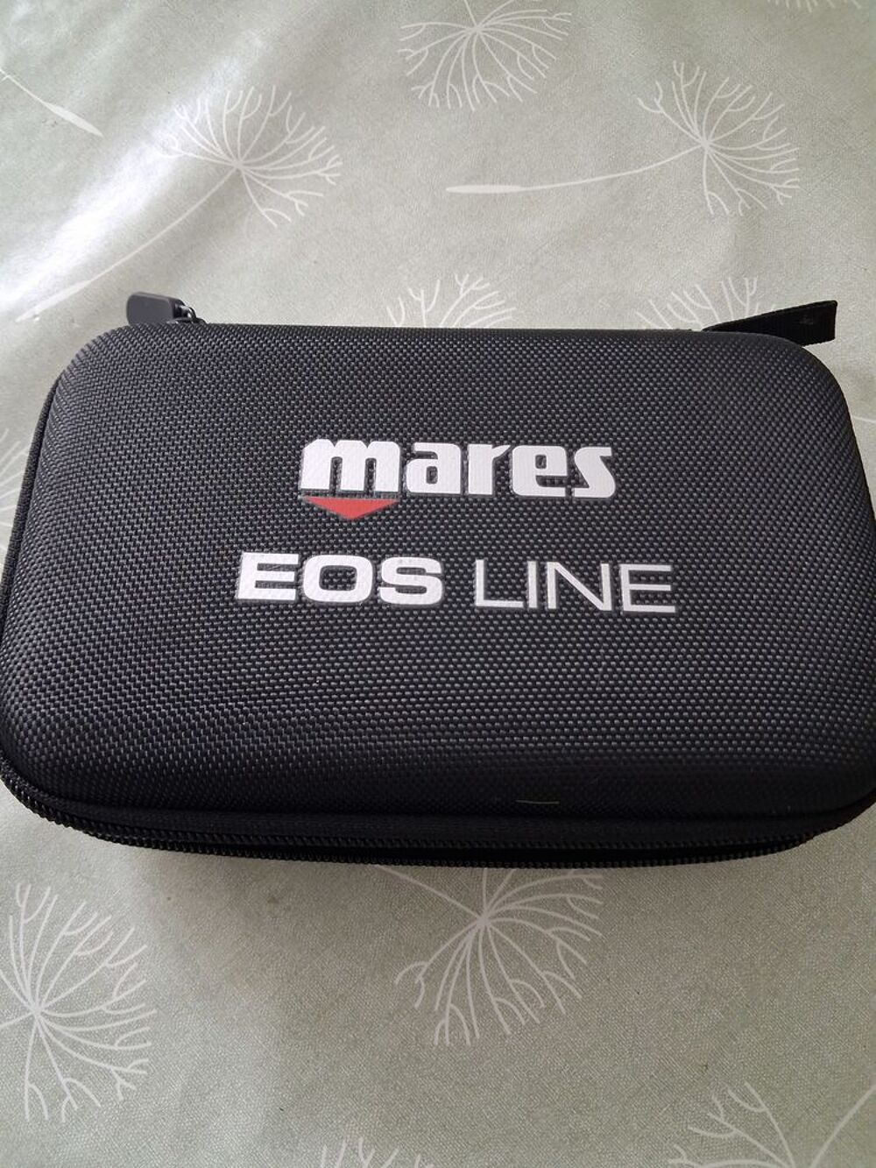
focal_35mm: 27
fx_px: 911
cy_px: 584
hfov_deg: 51.4
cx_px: 438
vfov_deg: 65.3
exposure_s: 1/50
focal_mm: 4
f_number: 1.8
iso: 500
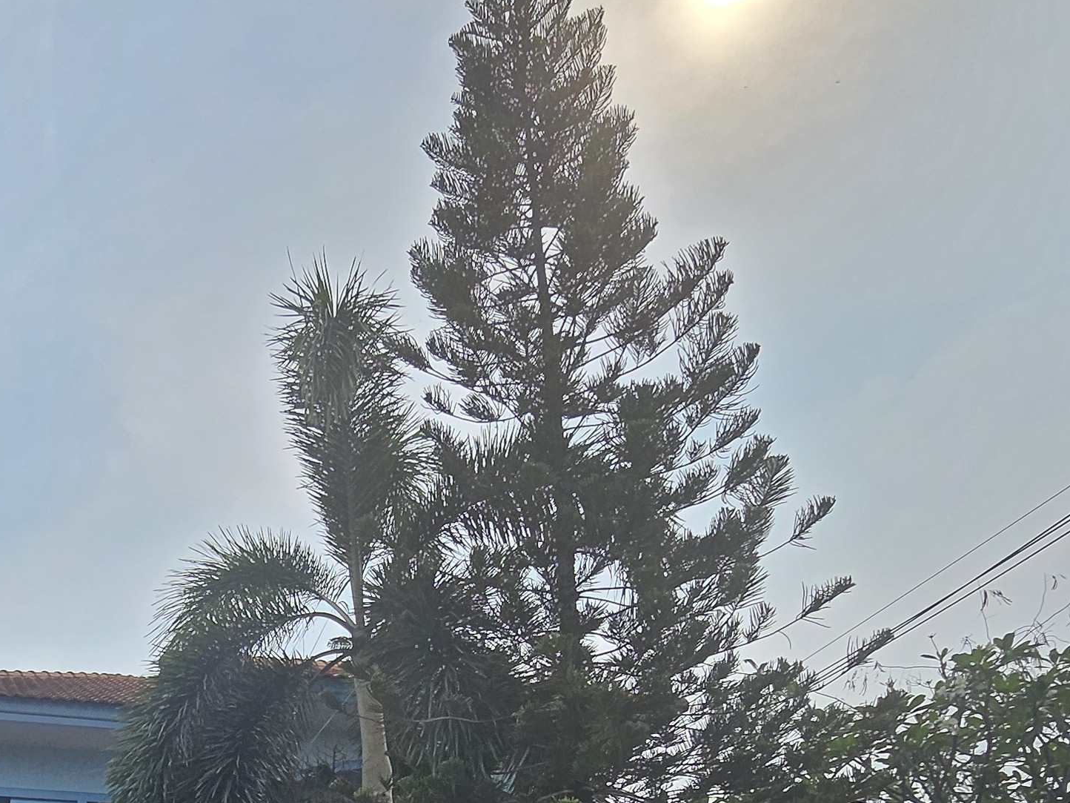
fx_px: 1113
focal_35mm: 36
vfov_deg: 33.1
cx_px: 147
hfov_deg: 47.2
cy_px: 943
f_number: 2.2
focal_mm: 1.7
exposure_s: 1/1839
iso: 32
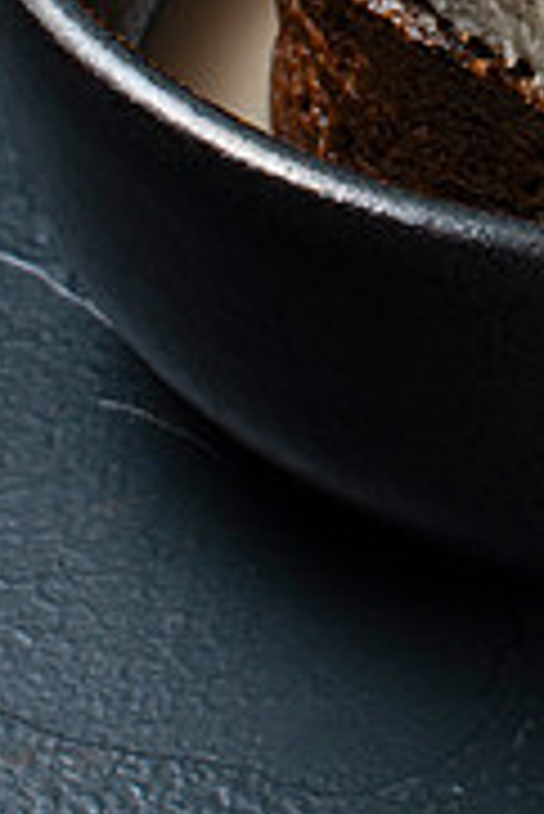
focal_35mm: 225
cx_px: 823
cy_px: -57
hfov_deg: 6.0
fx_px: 5090
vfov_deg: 9.1
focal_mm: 50
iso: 200
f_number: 8
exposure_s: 1/250
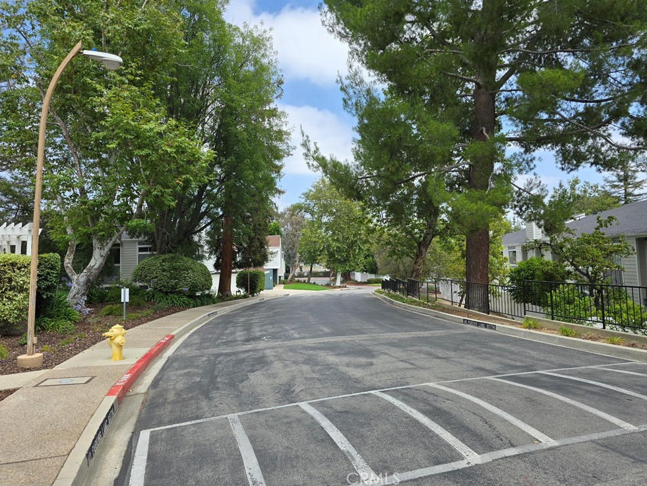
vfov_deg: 56.8
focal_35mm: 24
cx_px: 321
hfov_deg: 71.6
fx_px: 449
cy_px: 234
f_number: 1.7
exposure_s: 1/526
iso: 12
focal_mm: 6.3
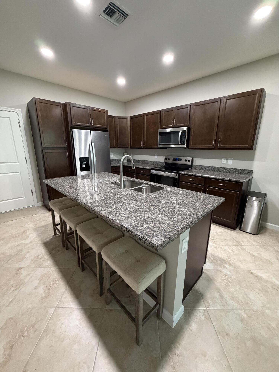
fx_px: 150
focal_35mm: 14
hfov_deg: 85.7
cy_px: 186
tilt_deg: -14.7
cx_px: 140
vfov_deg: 102.1
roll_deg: -0.4
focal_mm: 2.22
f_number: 2.2
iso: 640
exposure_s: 1/60
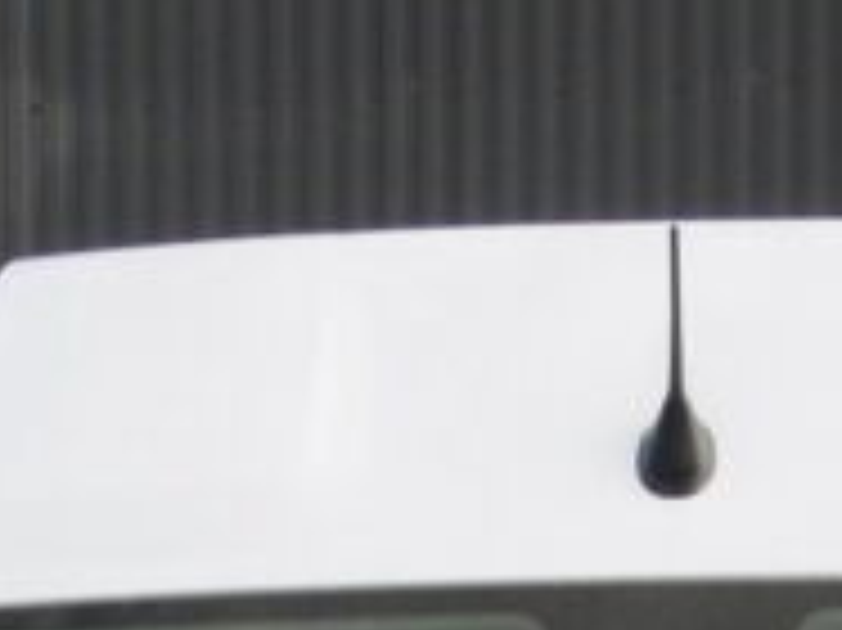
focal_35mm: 203
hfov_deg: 9.7
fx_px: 4935
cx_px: 644
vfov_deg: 6.8
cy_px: 1683
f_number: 3.7
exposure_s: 1/160
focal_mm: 6.8
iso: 100
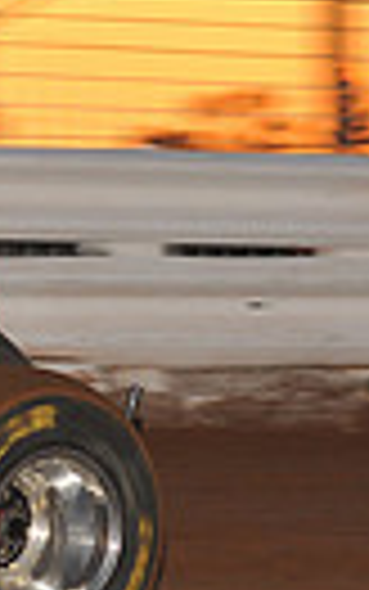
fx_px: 8679
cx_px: -450
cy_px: 261
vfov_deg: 3.9
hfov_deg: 2.4
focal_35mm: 540
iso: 640
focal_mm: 120
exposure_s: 1/320
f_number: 6.3
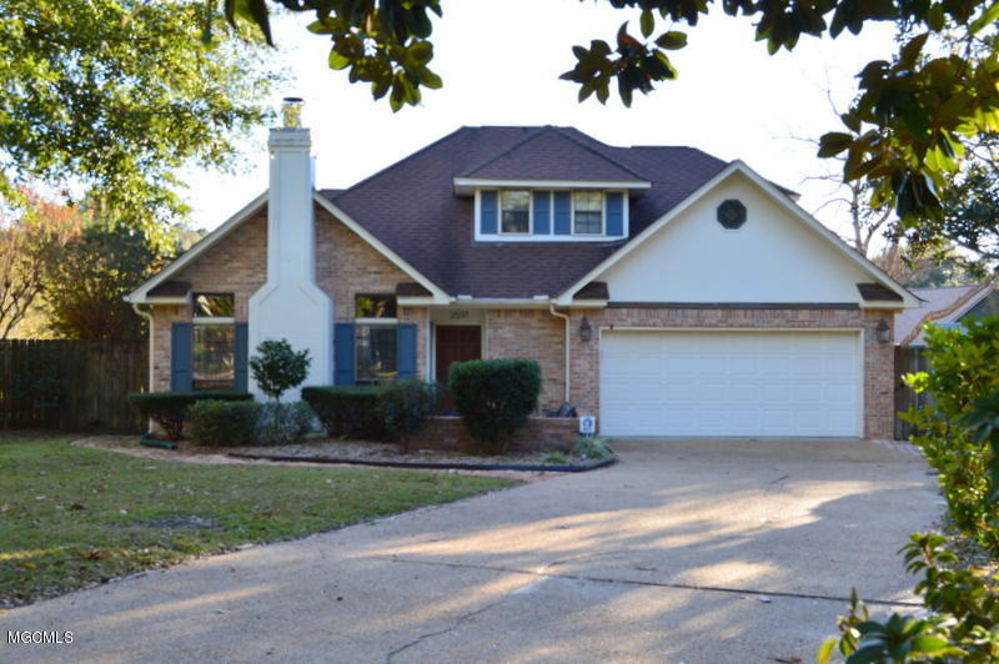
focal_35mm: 39
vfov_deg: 34.2
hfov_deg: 49.6
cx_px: 500
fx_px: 1081
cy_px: 332
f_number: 9
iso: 400
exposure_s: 1/125
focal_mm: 26
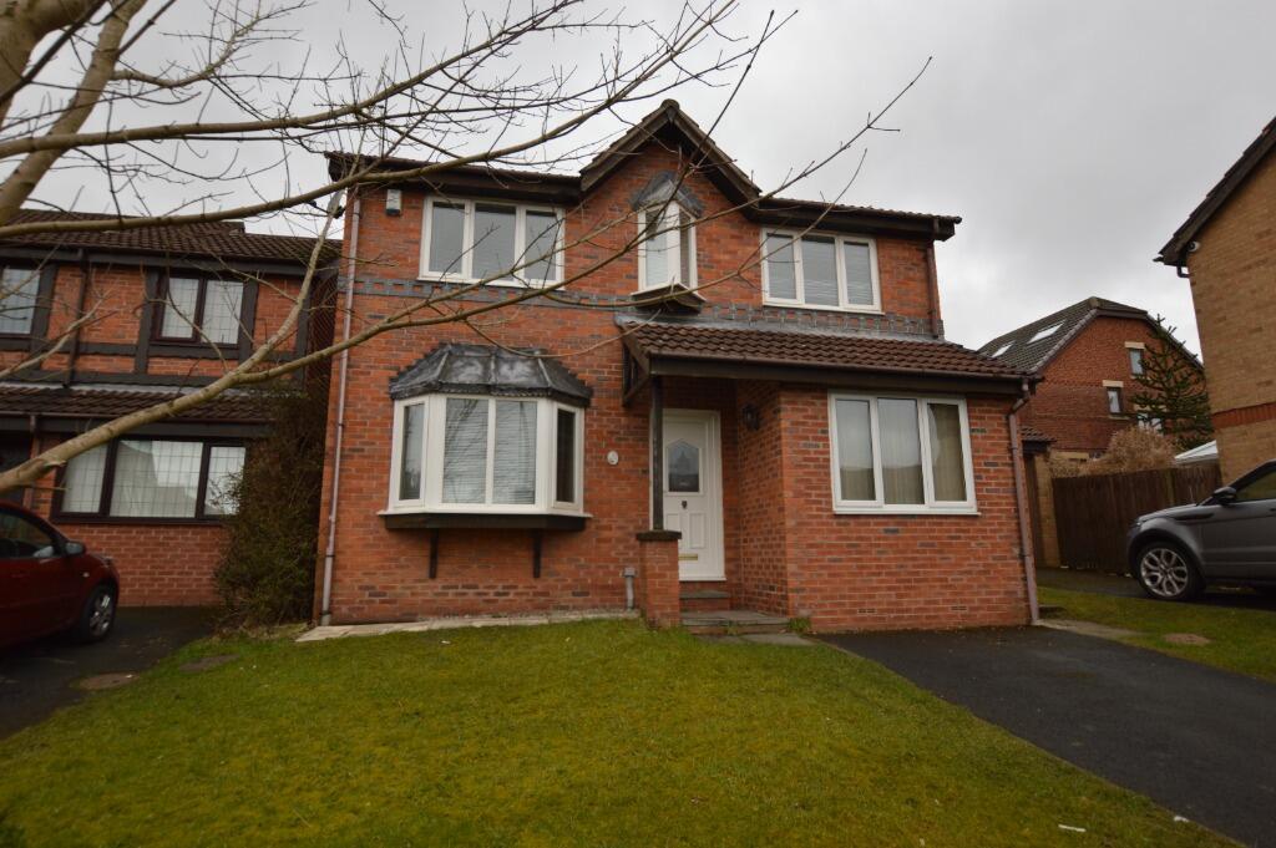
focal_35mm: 18
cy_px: 424
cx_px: 638
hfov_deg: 90.0
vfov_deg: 67.3
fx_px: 637
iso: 125
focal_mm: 12
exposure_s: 1/60
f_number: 8
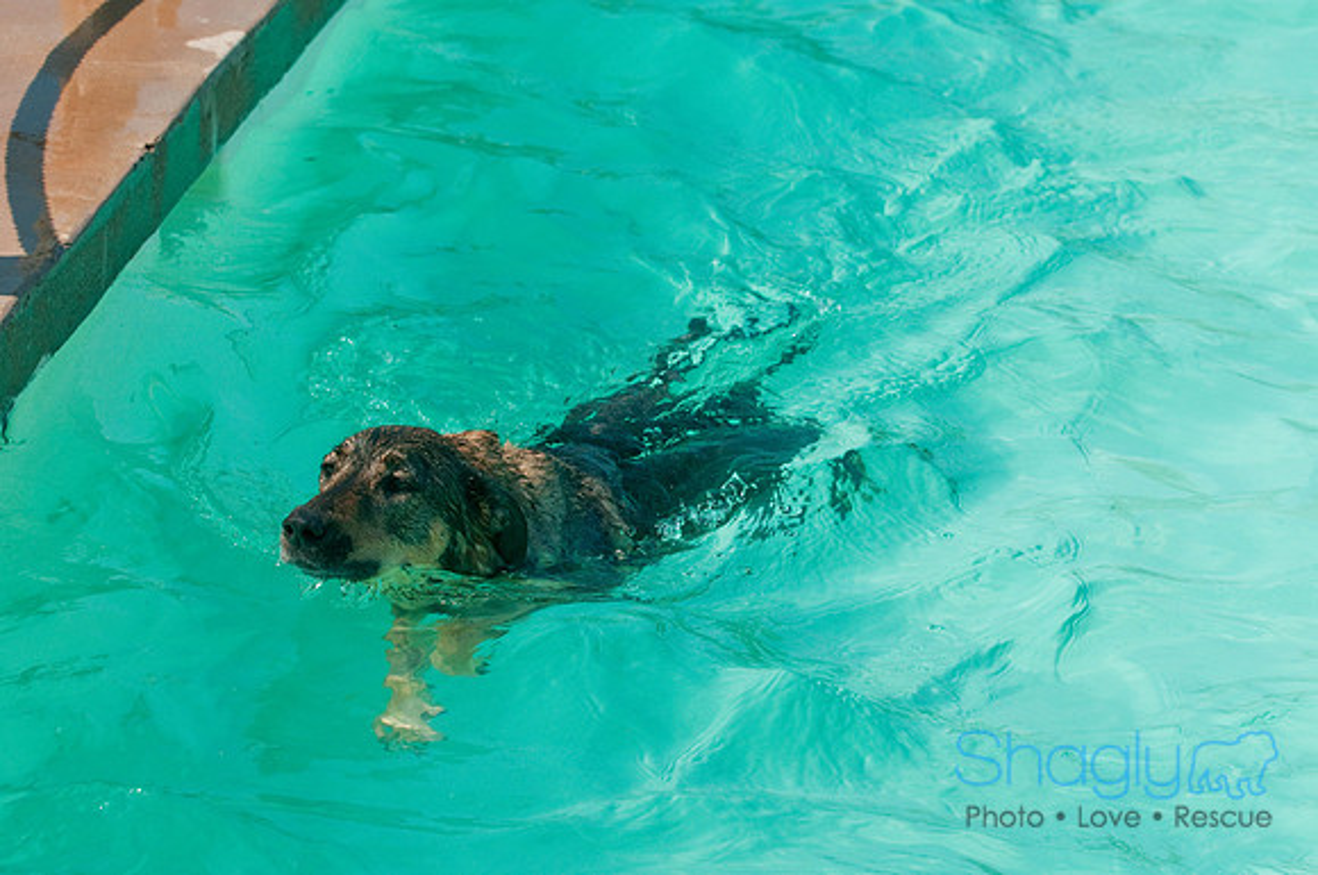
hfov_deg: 17.1
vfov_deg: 11.4
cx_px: 659
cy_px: 438
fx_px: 4387
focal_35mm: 120
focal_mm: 80
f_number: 5.6
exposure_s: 1/800
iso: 400
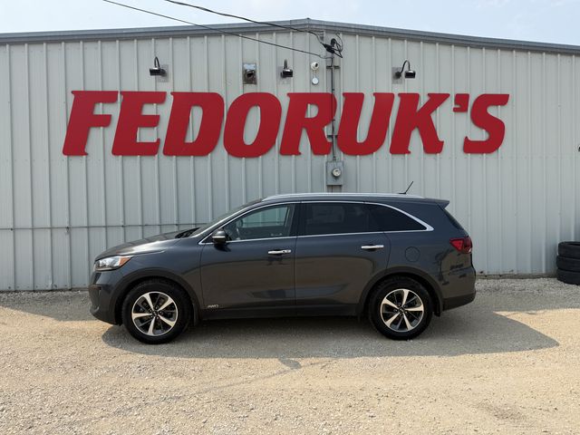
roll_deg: +1.1
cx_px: 290
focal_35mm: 24
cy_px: 218
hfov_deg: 71.6
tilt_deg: -1.7
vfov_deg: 56.8
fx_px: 402
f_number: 1.78
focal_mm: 6.76
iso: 80
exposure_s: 1/4405
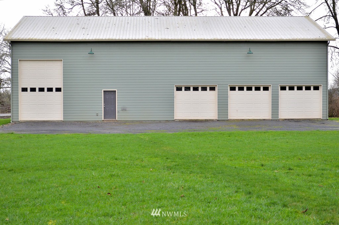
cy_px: 112
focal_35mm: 69
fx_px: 649
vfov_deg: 19.7
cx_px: 170
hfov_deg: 29.3
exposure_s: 1/200
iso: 200
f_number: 5.3
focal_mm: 46
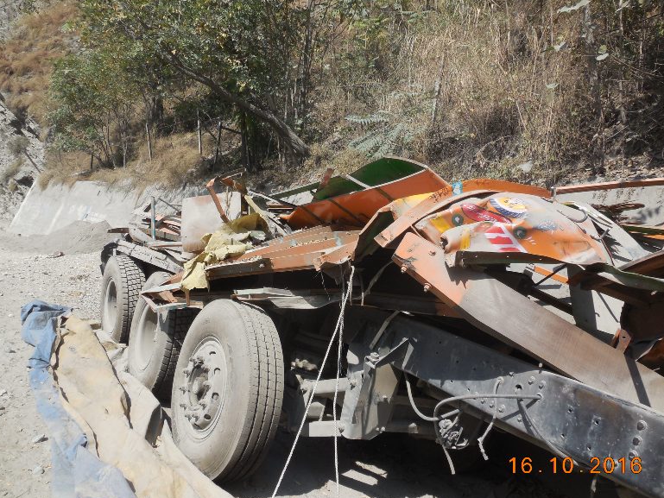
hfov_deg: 67.3
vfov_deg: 53.1
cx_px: 325
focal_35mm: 26
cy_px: 257
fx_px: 499
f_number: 3.1
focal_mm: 4.5
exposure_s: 1/1250
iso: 125
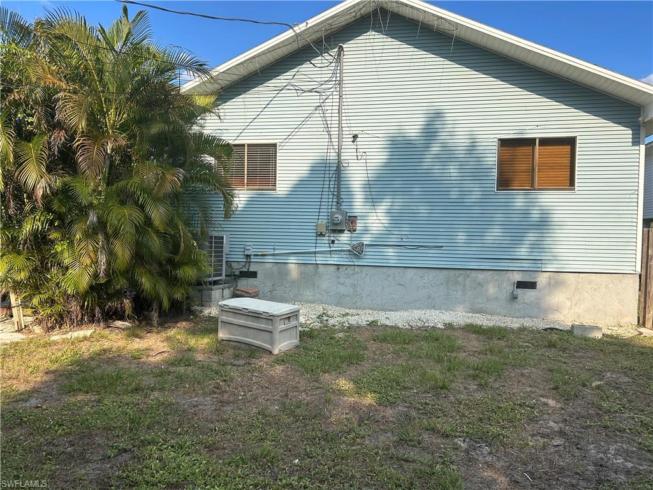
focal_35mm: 26
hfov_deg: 67.3
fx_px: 490
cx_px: 326
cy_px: 245
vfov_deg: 53.1
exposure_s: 1/3077
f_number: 1.5
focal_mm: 5.7
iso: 50
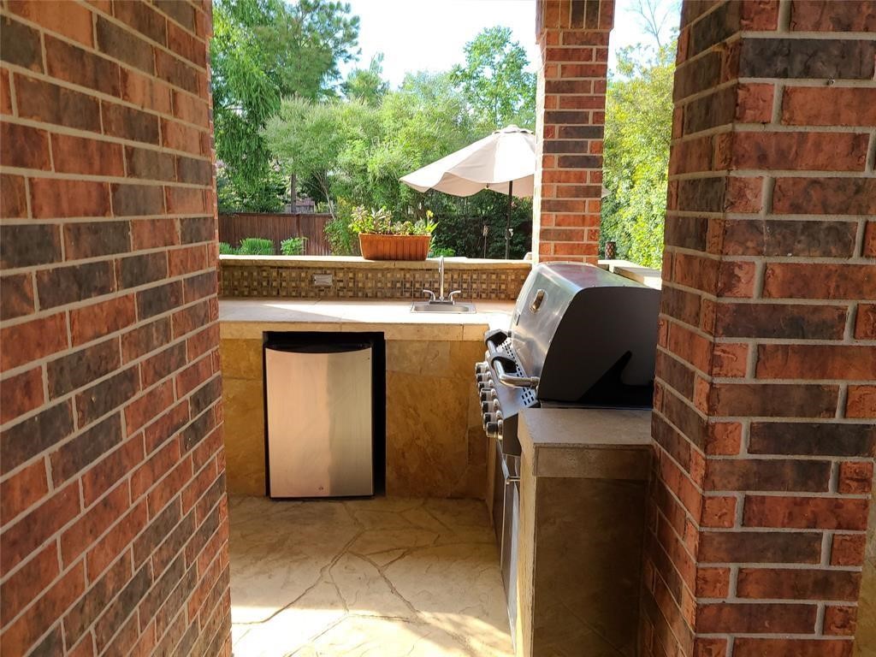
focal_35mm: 26
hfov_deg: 67.3
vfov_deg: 53.1
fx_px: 658
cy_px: 328
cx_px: 438
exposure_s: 1/267
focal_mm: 5.4
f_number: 1.8
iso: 40
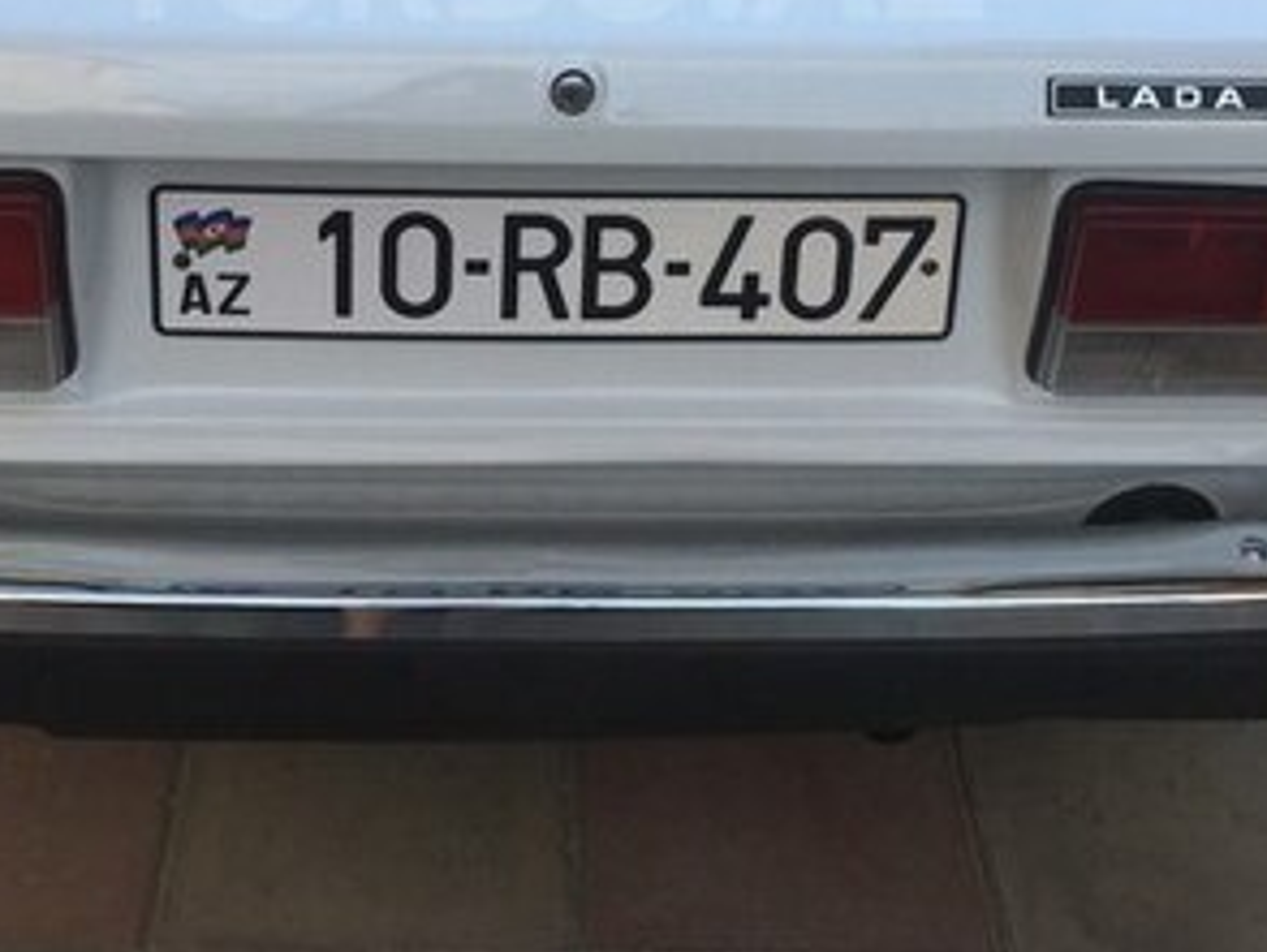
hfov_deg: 29.8
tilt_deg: -20.4
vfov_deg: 21.6
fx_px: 2381
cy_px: -45
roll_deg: -1.2
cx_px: 543
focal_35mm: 65
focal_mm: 4.15
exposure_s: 1/411
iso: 25
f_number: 2.2
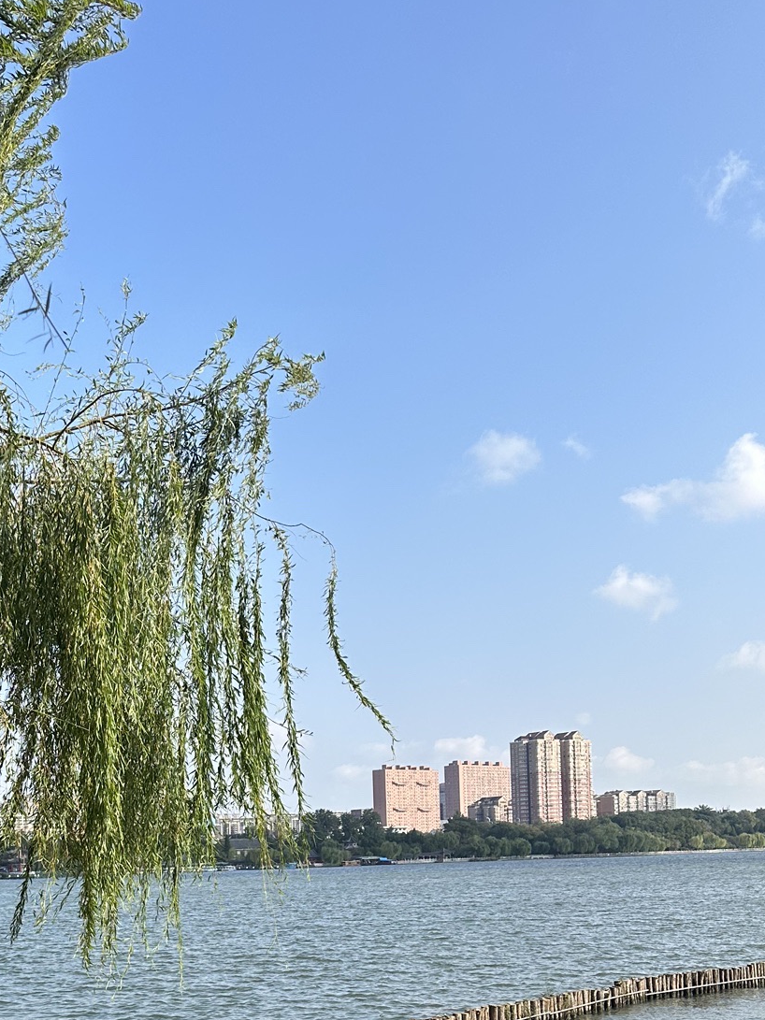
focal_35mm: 44
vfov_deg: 40.7
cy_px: 850
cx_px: 115
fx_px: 1297
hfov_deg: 31.7
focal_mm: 6.86
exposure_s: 1/3155
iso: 80
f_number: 1.78
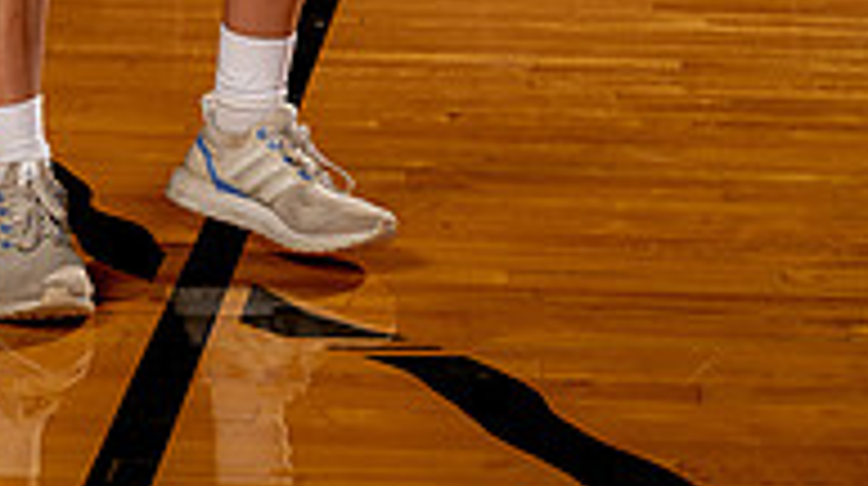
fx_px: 3264
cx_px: 211
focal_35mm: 142
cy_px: -518
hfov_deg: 15.1
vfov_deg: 8.1
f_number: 5.6
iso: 100
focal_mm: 58
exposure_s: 1/250
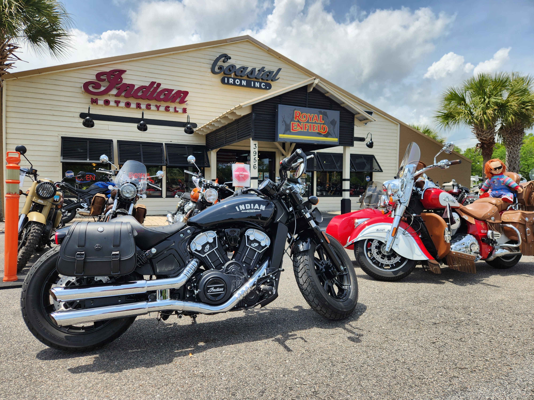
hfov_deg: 73.9
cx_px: 267
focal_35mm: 23
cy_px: 200
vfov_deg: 58.9
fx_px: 355
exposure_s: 1/1225
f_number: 1.8
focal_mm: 5.4
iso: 20
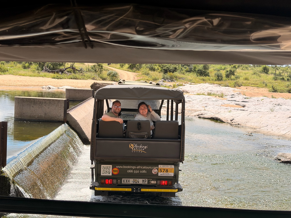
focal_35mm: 48
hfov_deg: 39.7
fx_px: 404
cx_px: 146
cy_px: 109
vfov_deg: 30.3
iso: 64
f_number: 1.78
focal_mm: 6.76
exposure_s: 1/3096
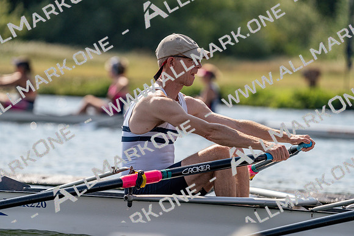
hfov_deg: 5.2
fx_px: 3934
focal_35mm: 400
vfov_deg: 3.4
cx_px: 177
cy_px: 118
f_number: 6.3
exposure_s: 1/1600
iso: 250
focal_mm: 400
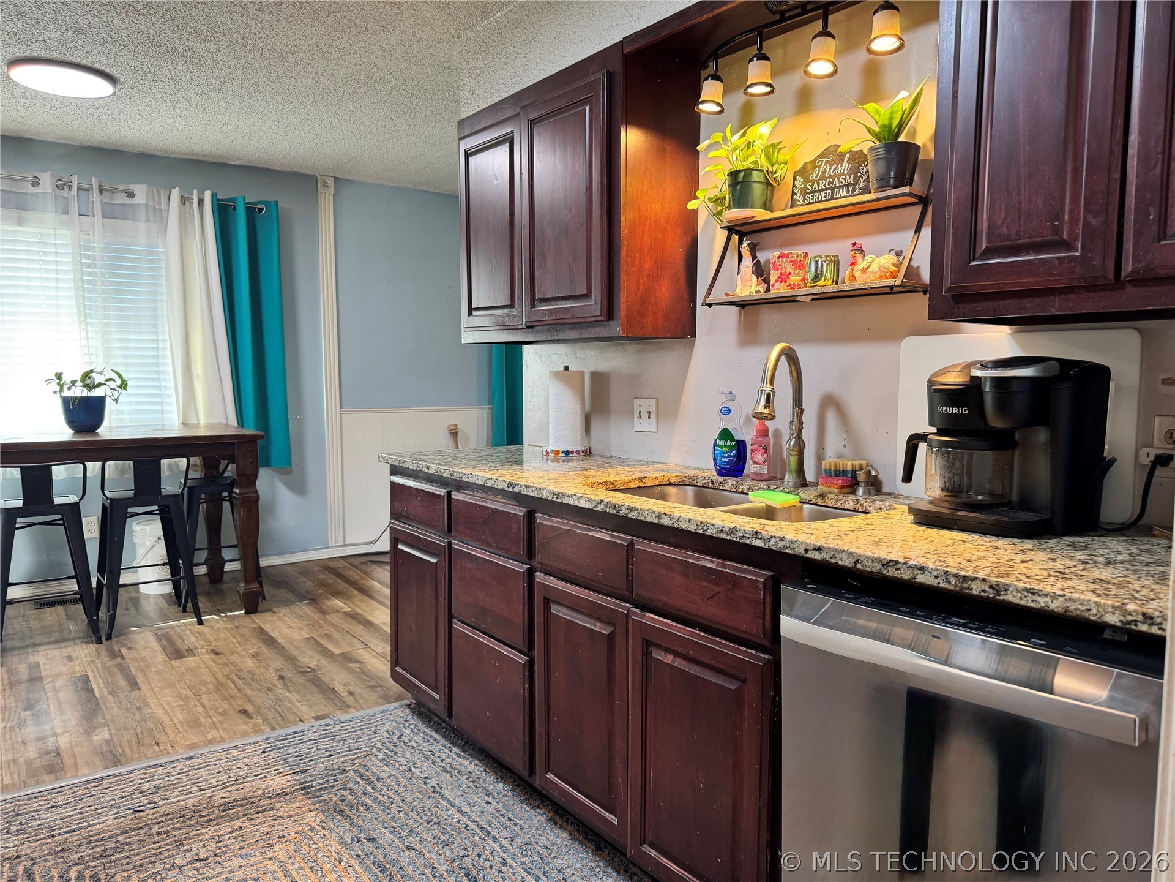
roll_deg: -0.7
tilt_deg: -5.3
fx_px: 815
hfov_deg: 71.6
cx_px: 588
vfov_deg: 56.8
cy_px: 441
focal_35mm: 24
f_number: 1.78
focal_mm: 6.76
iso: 200
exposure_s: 1/55
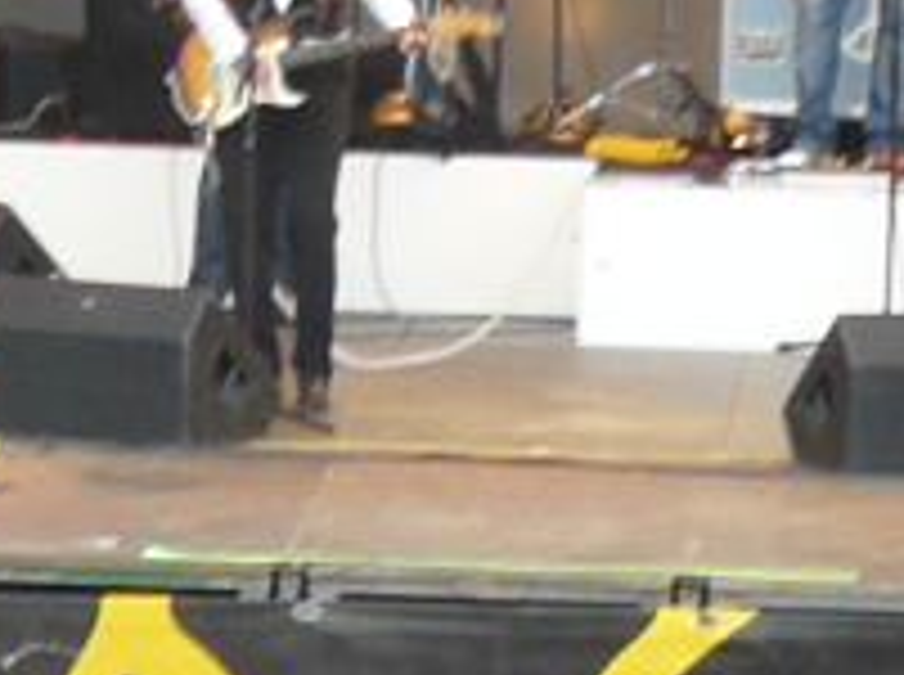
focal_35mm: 606
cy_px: -297
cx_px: 369
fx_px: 15797
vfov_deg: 2.4
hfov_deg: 3.3
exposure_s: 1/40
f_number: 8
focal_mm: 31.6
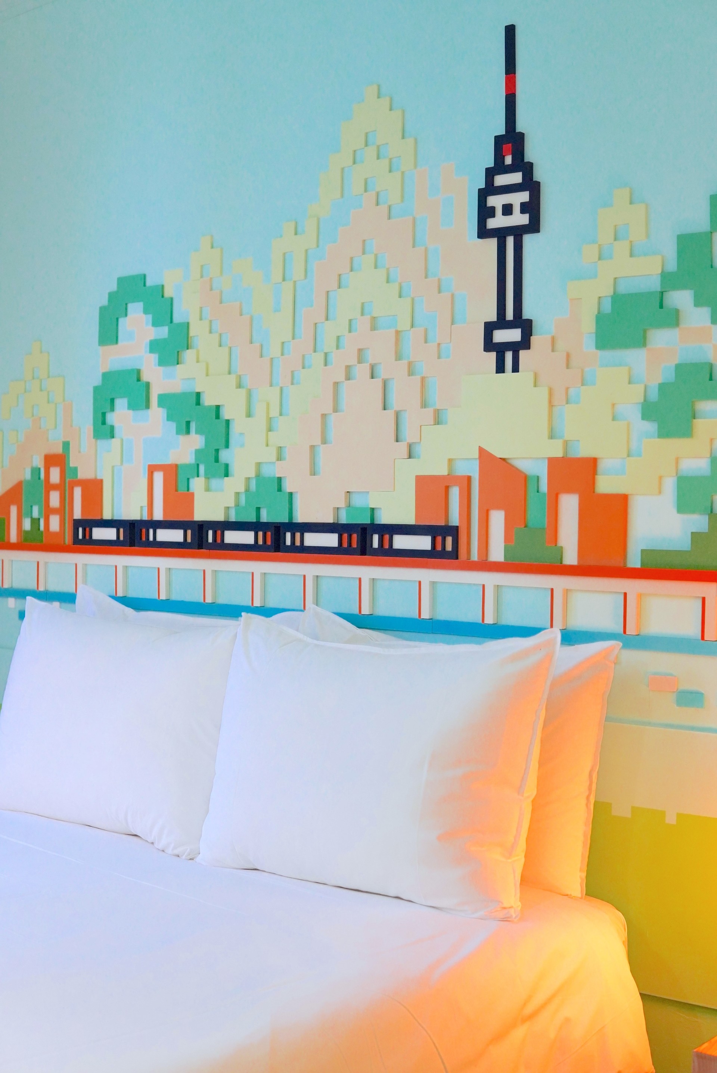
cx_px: 358
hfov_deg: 29.9
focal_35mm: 45
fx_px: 1343
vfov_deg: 43.6
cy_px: 536
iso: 1600
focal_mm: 30
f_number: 3.5
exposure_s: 1/160
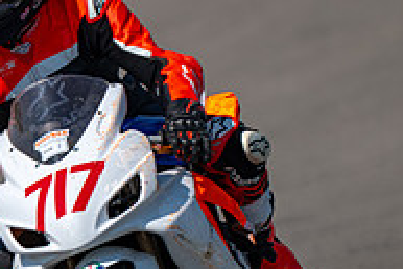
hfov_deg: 1.1
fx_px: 20221
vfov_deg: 0.8
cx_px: 29
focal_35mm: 1805
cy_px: 235
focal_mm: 600
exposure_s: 1/1250
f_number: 6.3
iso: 110
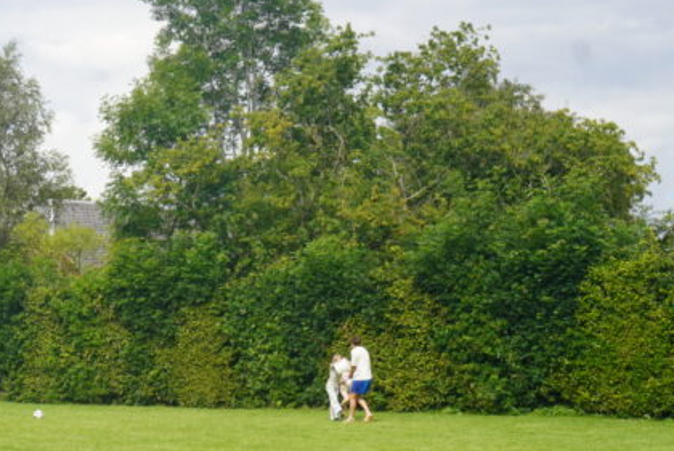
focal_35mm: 100
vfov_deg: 13.6
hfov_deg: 20.0
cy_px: 383
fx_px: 1873
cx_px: 71
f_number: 9
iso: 100
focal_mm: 35
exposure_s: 1/125
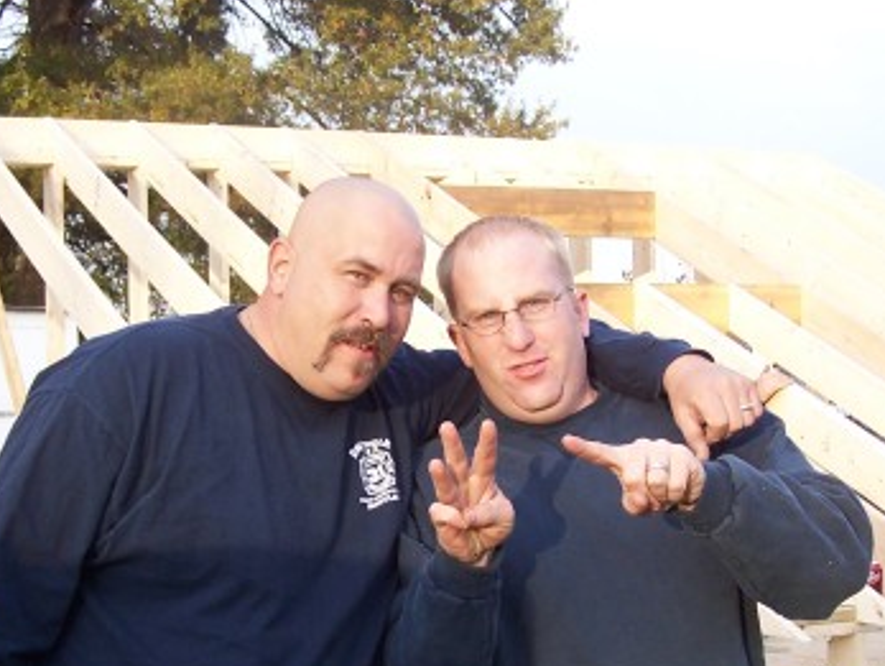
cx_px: 454
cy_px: 457
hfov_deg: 27.7
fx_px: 1791
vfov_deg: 21.0
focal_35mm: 70
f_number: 2.8
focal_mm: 6.3
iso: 80
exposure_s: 1/125
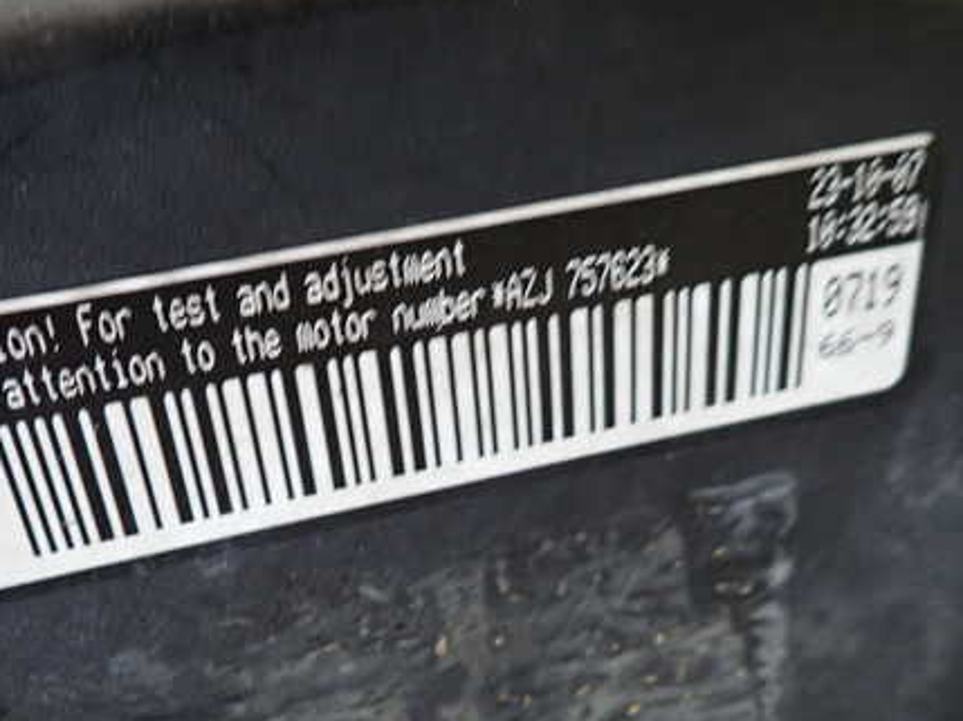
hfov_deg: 52.5
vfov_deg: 40.4
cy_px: 445
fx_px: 973
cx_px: 415
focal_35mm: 35
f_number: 2
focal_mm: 4.5
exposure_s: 1/30
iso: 400
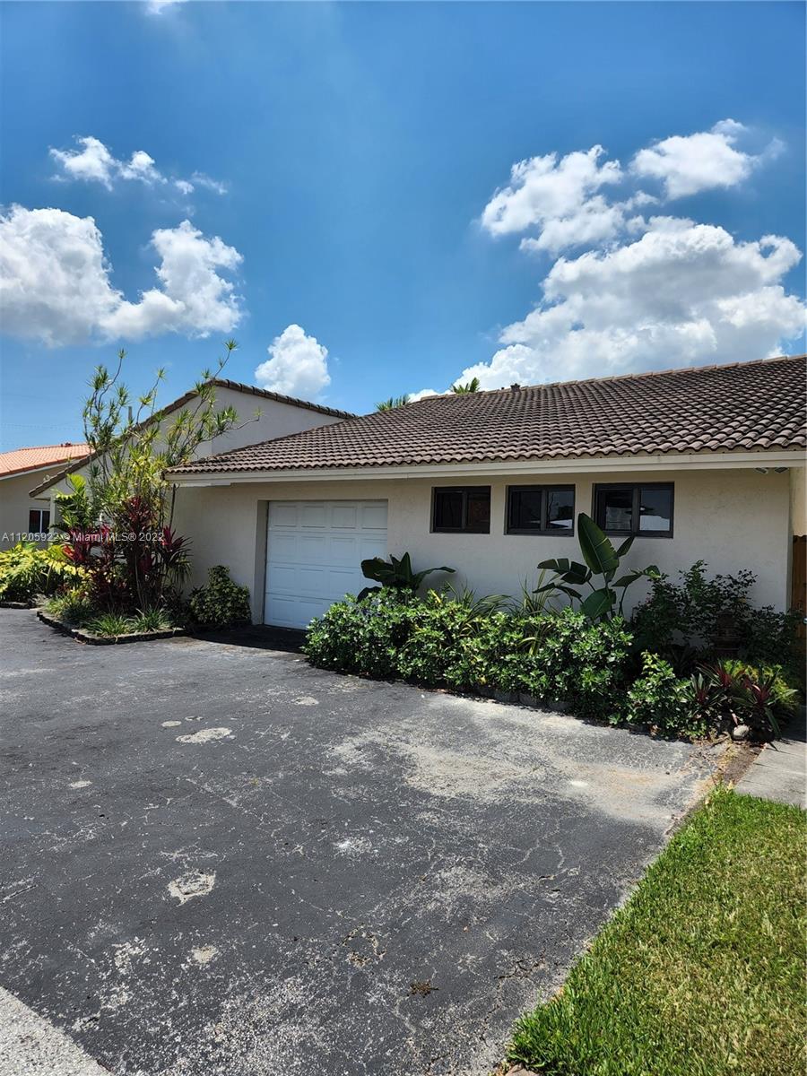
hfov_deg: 58.9
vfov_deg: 73.9
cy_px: 538
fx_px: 715
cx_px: 404
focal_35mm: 23
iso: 20
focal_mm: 5.4
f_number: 1.8
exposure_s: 1/1714
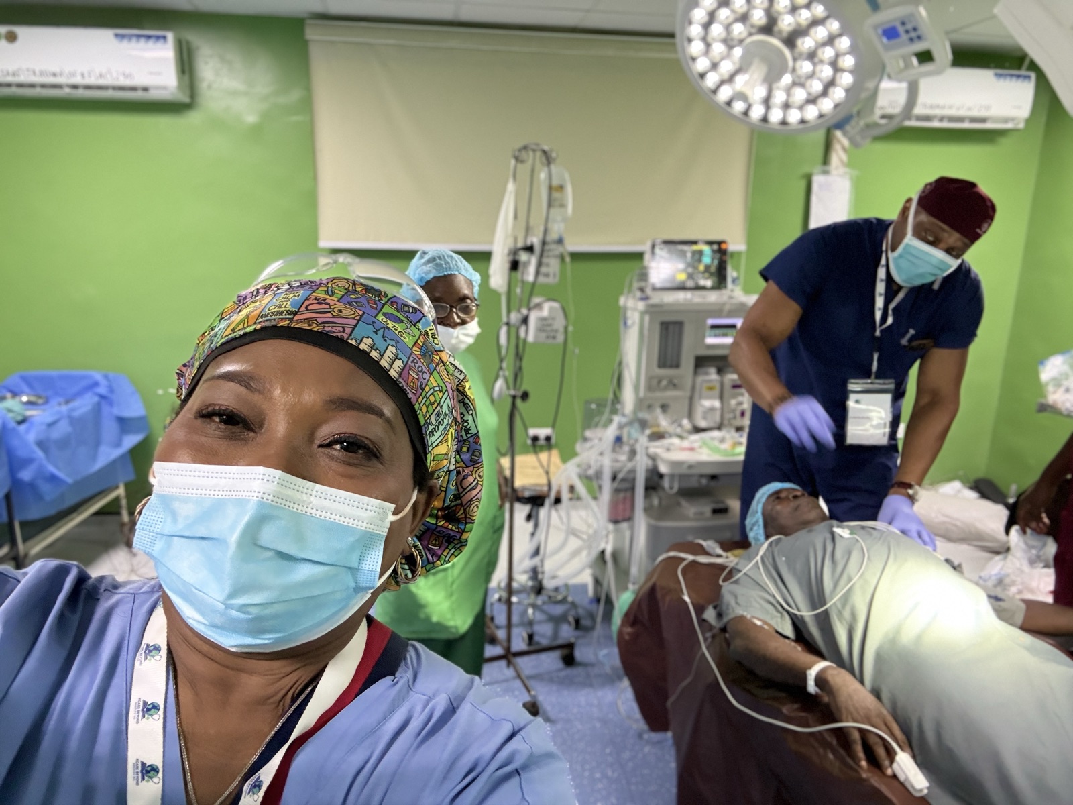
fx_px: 713
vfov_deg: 58.9
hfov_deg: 73.9
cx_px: 536
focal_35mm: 23
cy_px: 402
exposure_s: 1/50
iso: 250
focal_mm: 2.69
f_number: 1.9
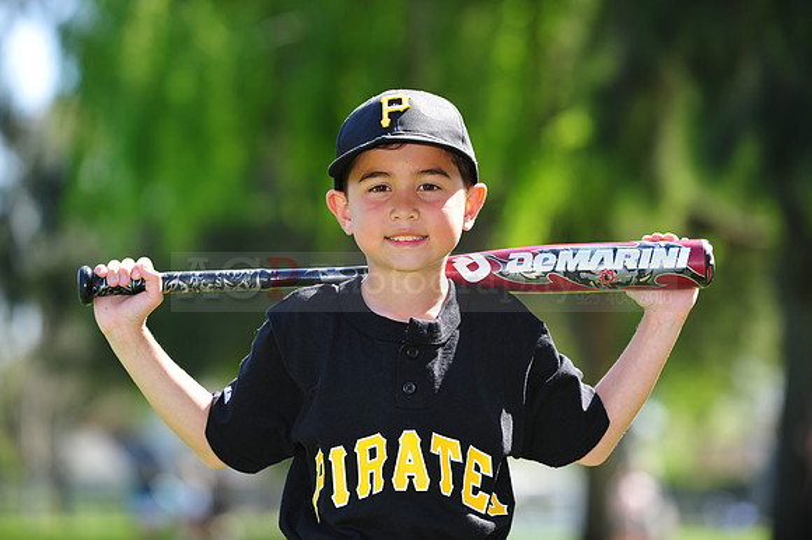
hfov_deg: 13.3
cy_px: 270
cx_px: 406
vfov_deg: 8.8
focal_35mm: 155
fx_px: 3494
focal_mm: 155
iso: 200
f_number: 4.5
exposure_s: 1/400
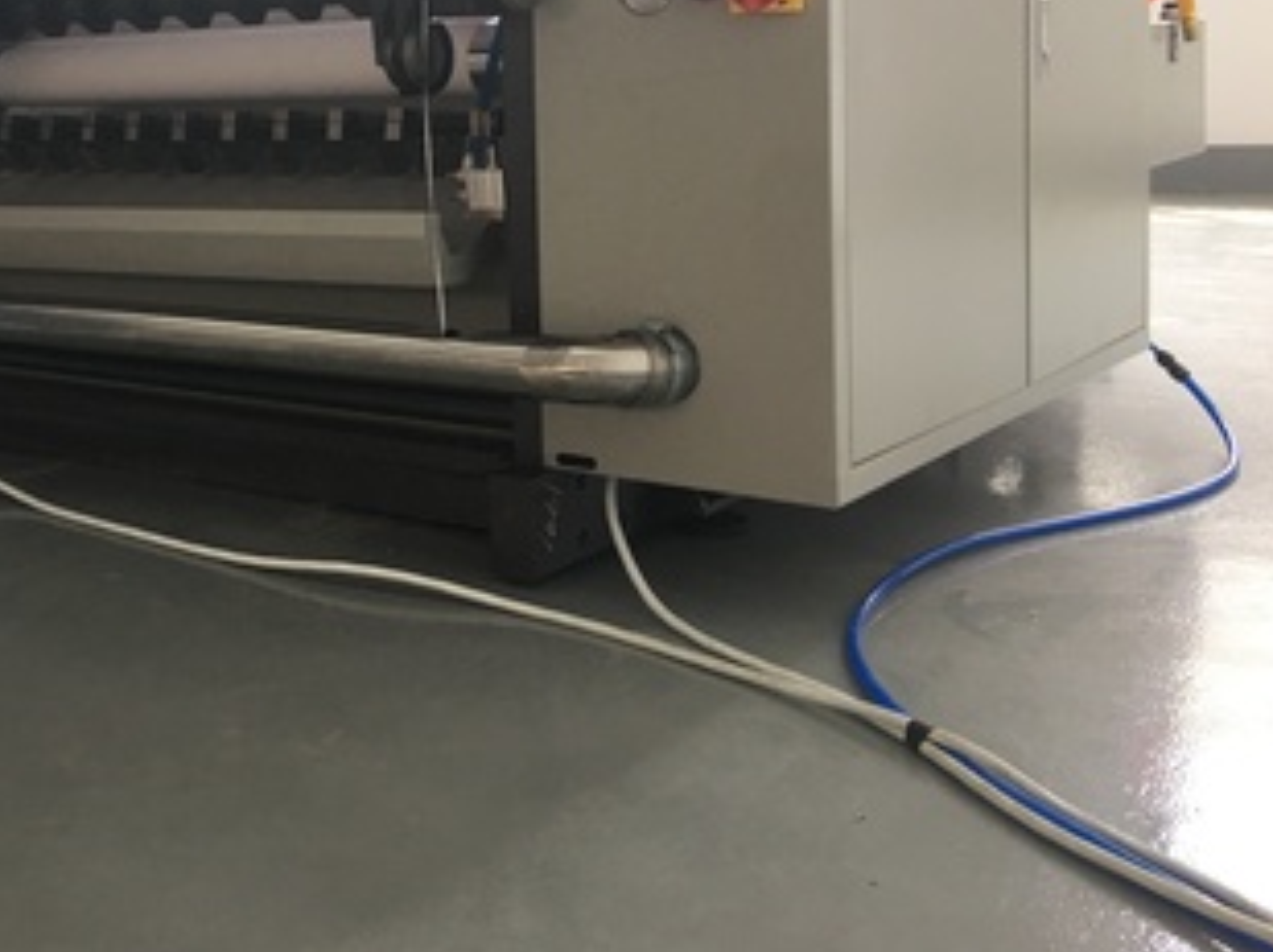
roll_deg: +2.6
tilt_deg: -5.0
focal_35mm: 47
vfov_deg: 30.2
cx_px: 297
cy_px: 220
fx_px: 1726
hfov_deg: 39.2
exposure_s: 1/33
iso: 25
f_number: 2.2
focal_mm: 4.15
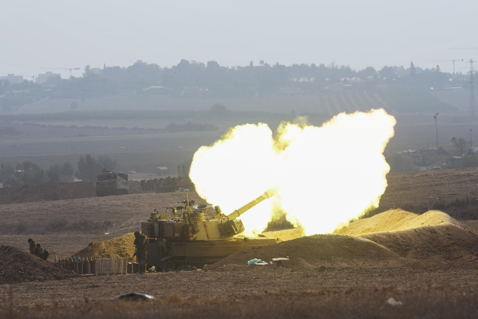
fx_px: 2788
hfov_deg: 9.8
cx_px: 239
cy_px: 160
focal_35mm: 210
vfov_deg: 6.5
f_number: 5
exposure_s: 1/4000
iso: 400
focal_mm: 140
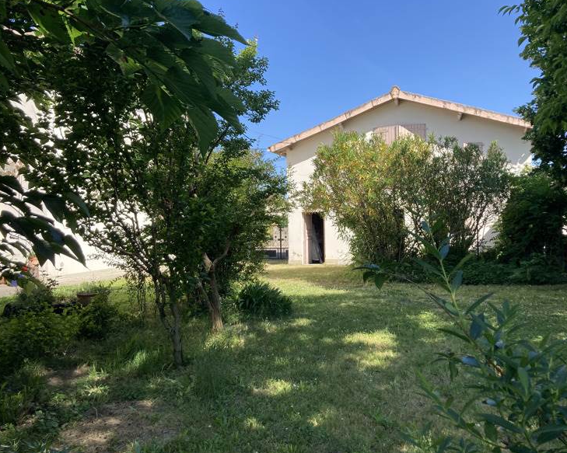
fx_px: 503
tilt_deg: +1.3
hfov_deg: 58.7
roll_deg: +0.6
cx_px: 301
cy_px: 225
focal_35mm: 30
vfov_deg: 48.5
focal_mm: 3.99
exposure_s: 1/762
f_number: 1.8
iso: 20
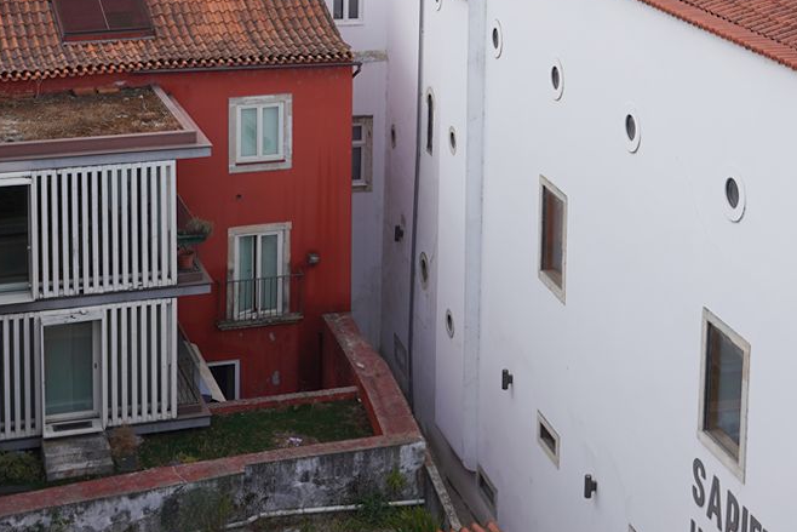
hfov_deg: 27.7
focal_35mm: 73
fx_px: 1616
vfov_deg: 17.8
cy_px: -102
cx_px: 383
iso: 100
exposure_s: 1/100
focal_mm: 24
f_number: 10
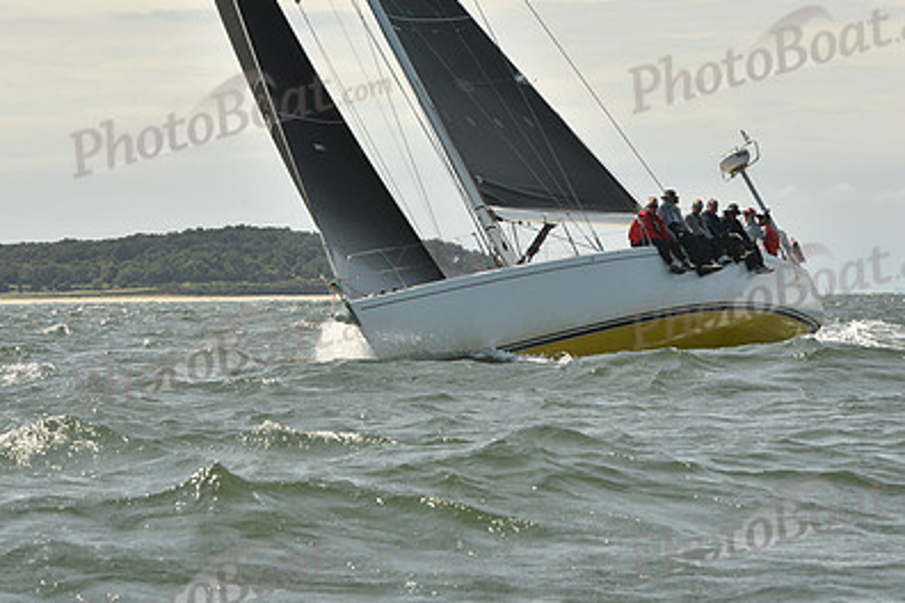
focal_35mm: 220
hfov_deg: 9.4
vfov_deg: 6.2
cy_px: 204
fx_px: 5530
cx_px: 512
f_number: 10
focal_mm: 150
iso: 250
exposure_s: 1/800
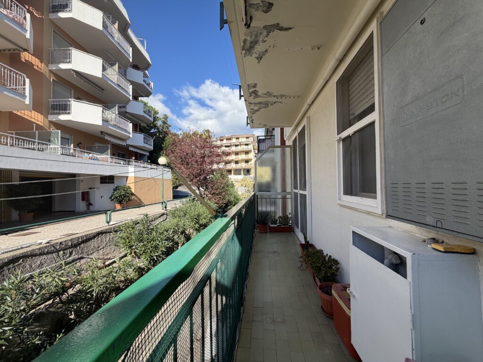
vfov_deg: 85.7
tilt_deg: +0.6
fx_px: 195
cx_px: 242
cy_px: 181
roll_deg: +1.3
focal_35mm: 14
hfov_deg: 102.1
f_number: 2.2
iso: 40
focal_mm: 2.22
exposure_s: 1/770
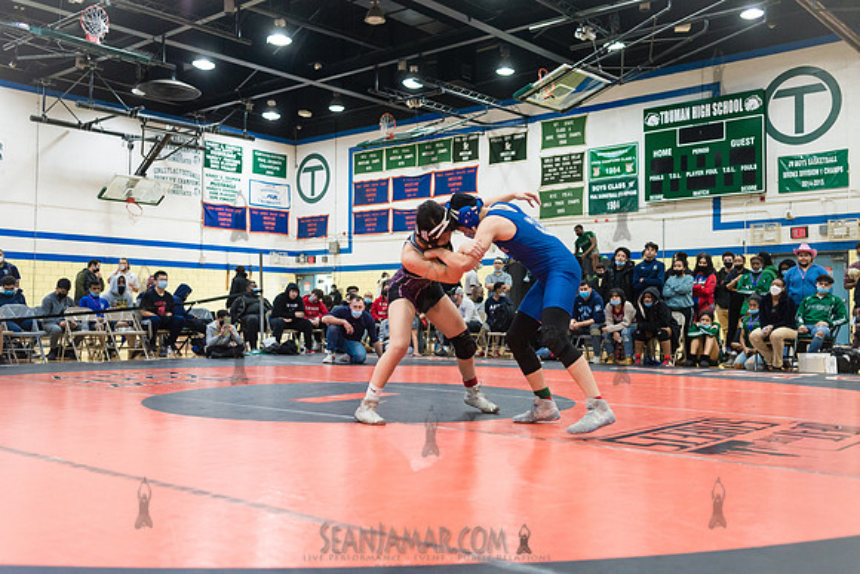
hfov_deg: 54.2
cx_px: 430
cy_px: 287
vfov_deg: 37.7
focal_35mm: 35
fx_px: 841
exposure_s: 1/400
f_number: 3.5
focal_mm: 35
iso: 4000
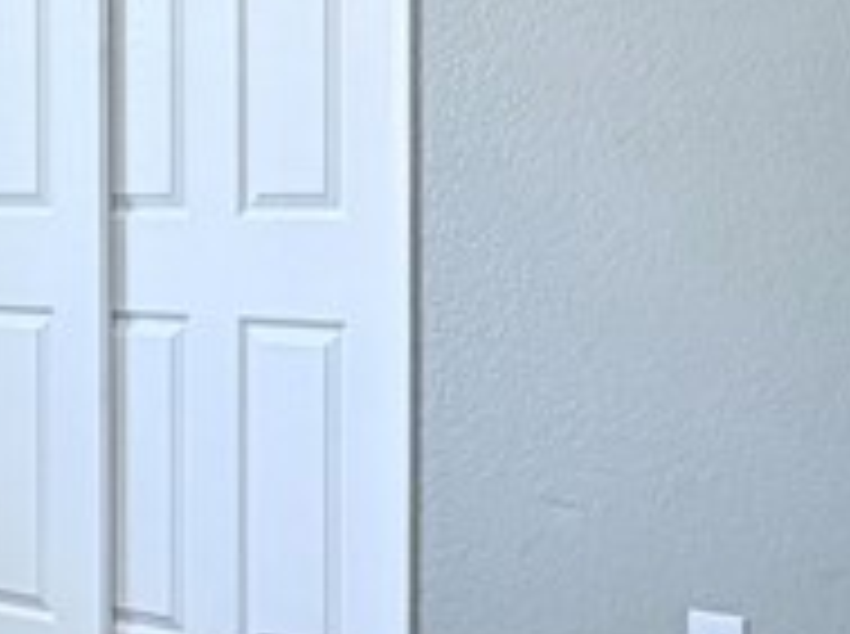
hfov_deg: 24.1
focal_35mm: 76
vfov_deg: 19.2
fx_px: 1863
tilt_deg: -0.4
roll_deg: +0.5
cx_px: -72
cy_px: 193
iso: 250
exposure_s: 1/120
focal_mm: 2.22
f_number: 2.2
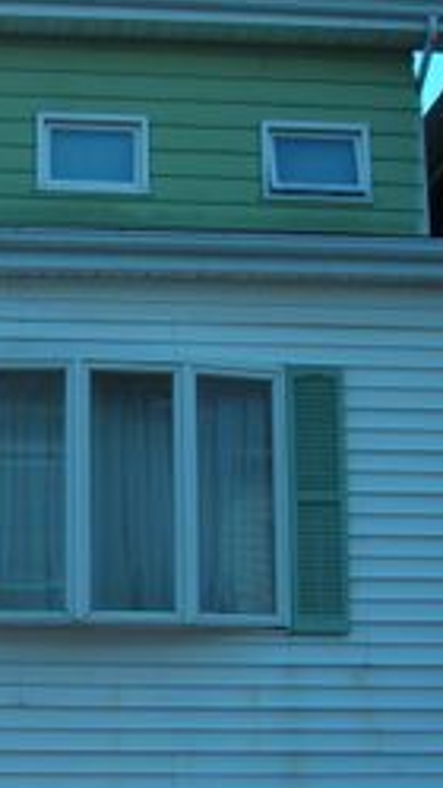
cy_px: 460
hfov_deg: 14.3
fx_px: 1734
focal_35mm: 83
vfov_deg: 25.6
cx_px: 0
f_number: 3.2
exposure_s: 1/391
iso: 50
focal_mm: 6.3
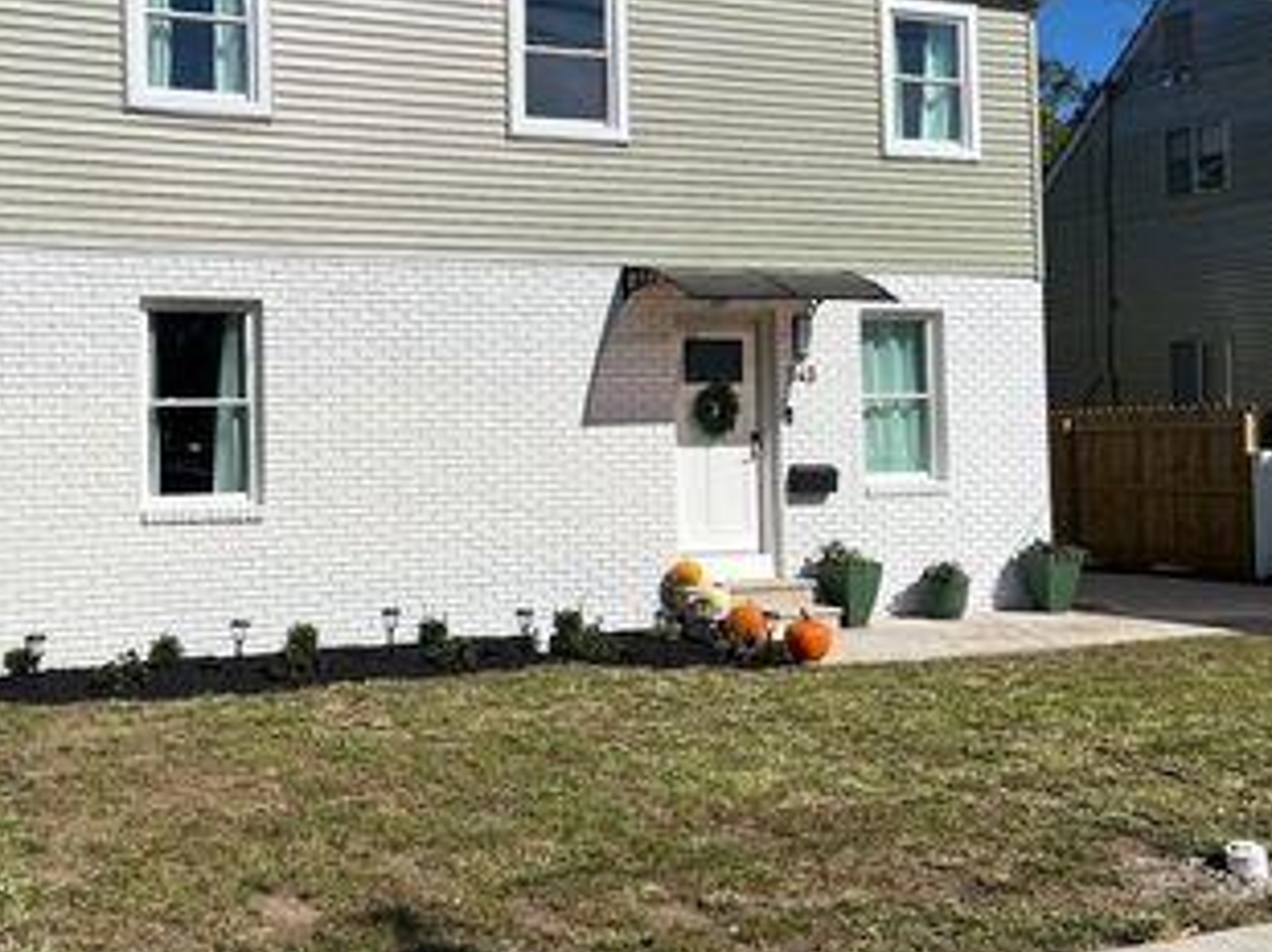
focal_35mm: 42
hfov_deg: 44.0
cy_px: 404
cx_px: 390
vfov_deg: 34.2
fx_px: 1542
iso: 50
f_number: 1.5
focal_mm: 5.7
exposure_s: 1/9434
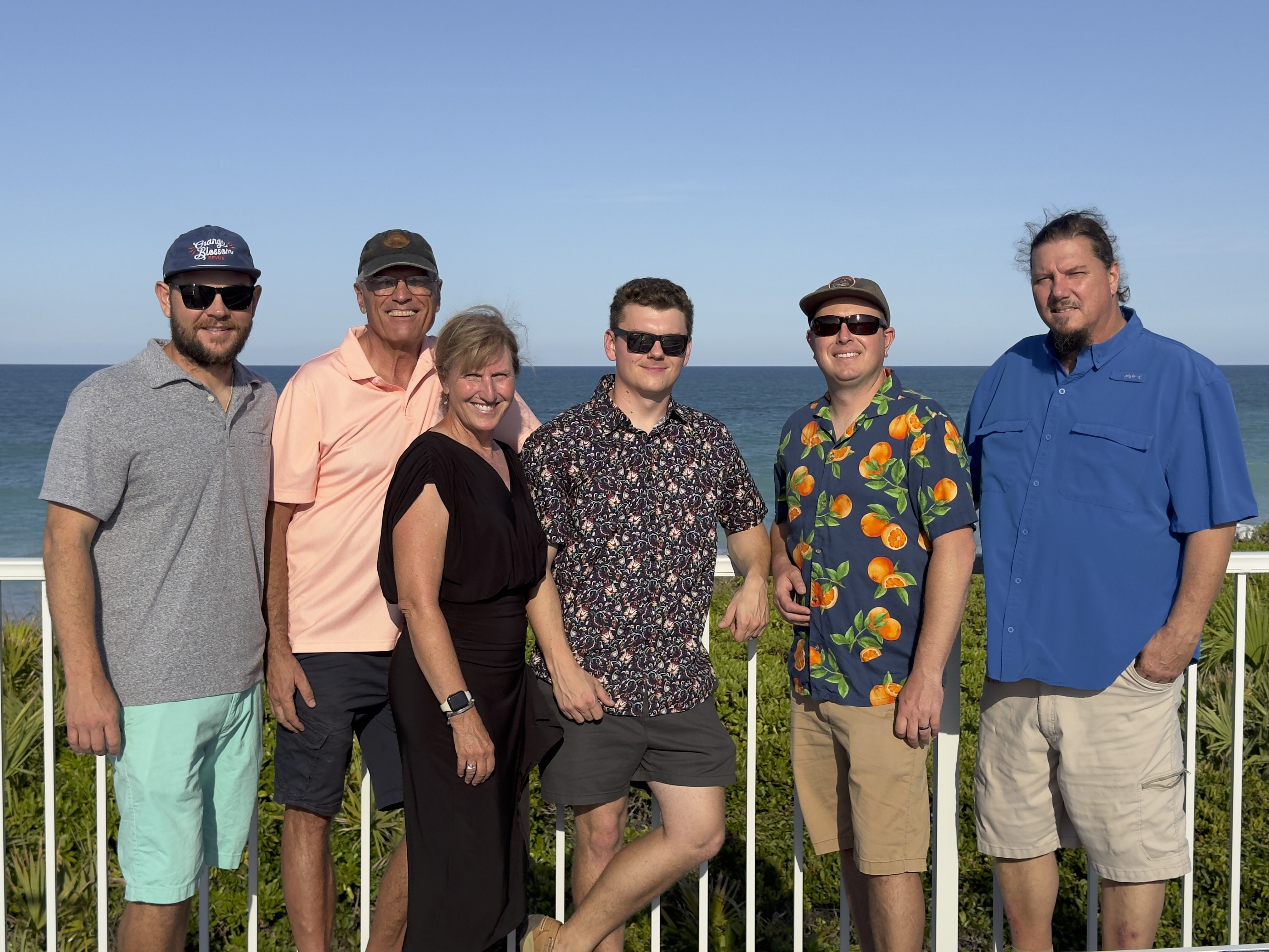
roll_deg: -0.1
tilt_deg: -4.5
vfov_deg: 30.3
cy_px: 476
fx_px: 1760
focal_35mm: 48
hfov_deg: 39.7
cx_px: 634
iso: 64
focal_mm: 6.76
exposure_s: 1/6410
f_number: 1.78
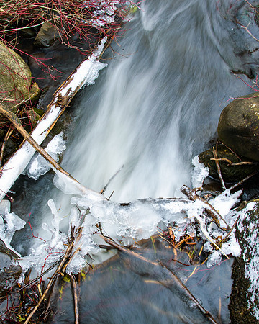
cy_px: 179
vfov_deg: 43.8
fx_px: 402
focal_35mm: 42
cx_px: 112
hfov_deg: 35.6
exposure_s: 1/2
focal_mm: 18
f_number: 18
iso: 100
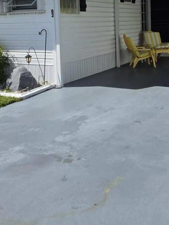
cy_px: 49
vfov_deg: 38.4
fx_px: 313
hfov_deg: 30.2
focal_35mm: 48
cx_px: 103
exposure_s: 1/6215
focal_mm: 5.4
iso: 80
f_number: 1.8
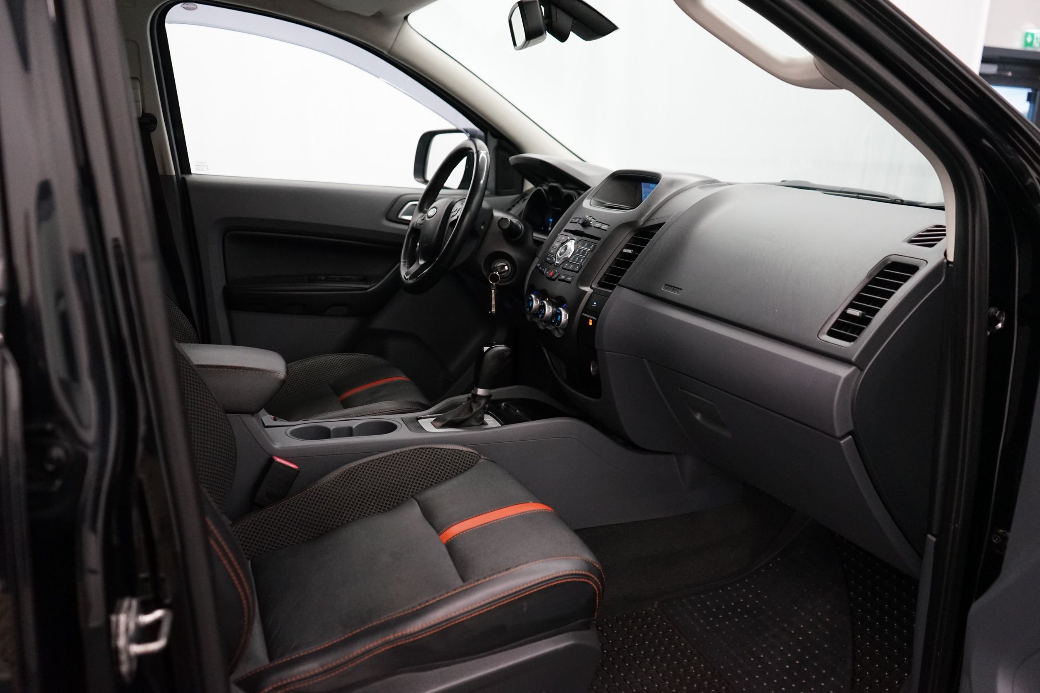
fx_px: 809
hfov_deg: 65.5
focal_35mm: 28
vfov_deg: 46.4
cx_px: 520
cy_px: 346
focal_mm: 28
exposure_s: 1/160
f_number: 3.5
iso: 3200
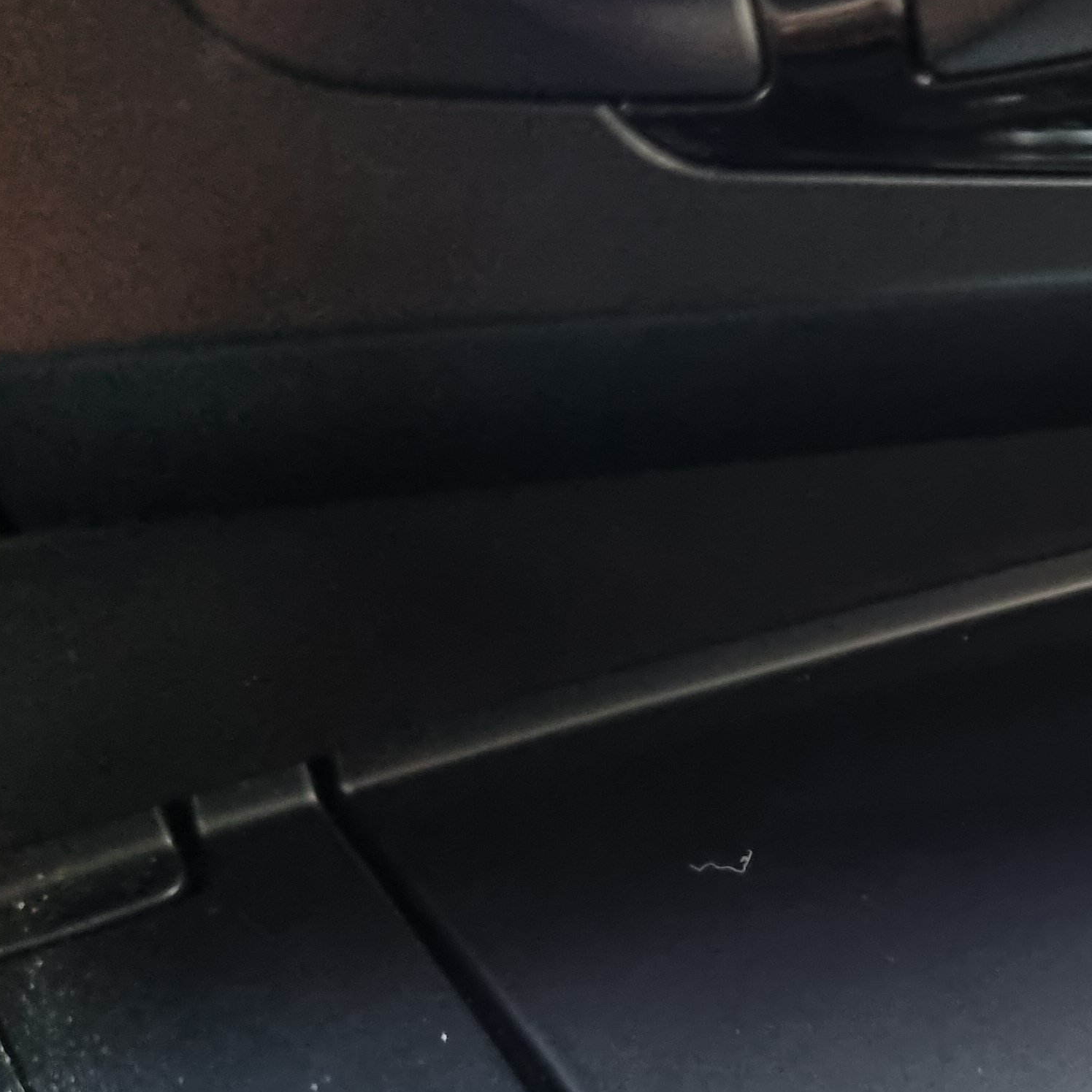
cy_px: 880
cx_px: 1349
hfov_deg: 24.7
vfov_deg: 27.2
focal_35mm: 62
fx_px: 2213
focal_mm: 5.4
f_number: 1.8
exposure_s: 1/100
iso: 320
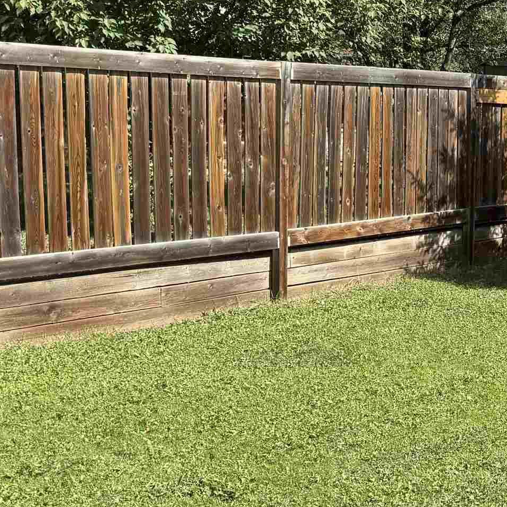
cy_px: 274
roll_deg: -2.1
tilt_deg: -9.1
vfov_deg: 25.4
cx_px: 708
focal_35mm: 68
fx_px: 1127
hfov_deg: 22.0
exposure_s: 1/1585
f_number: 1.78
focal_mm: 6.76
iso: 80
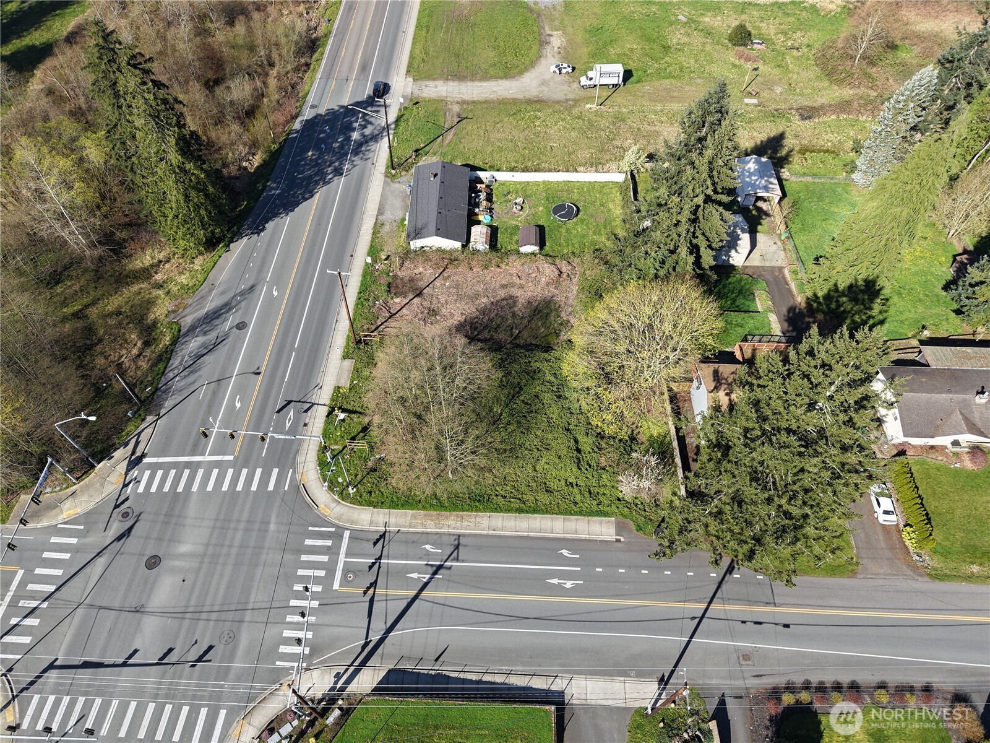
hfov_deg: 71.6
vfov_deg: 56.8
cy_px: 372
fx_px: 686
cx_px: 495
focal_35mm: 24
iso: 140
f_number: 1.8
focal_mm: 8.67
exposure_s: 1/2000
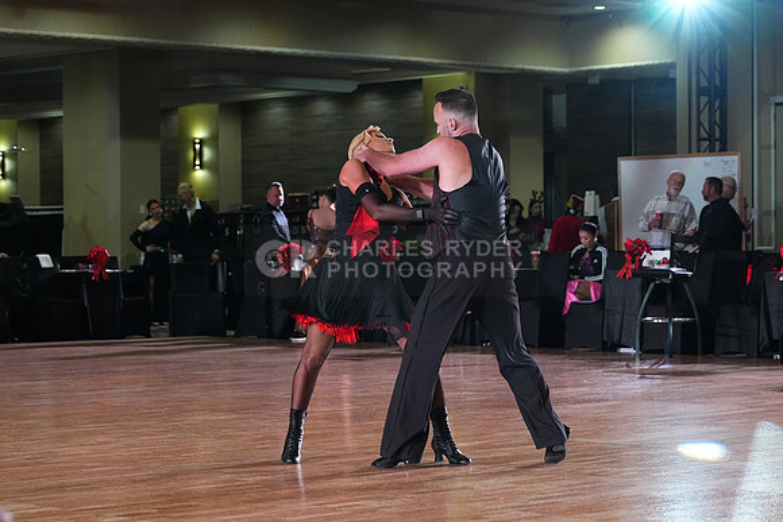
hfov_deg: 21.7
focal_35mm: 94
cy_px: 261
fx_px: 2045
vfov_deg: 14.6
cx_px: 392
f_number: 5.6
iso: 6400
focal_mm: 94
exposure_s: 1/400
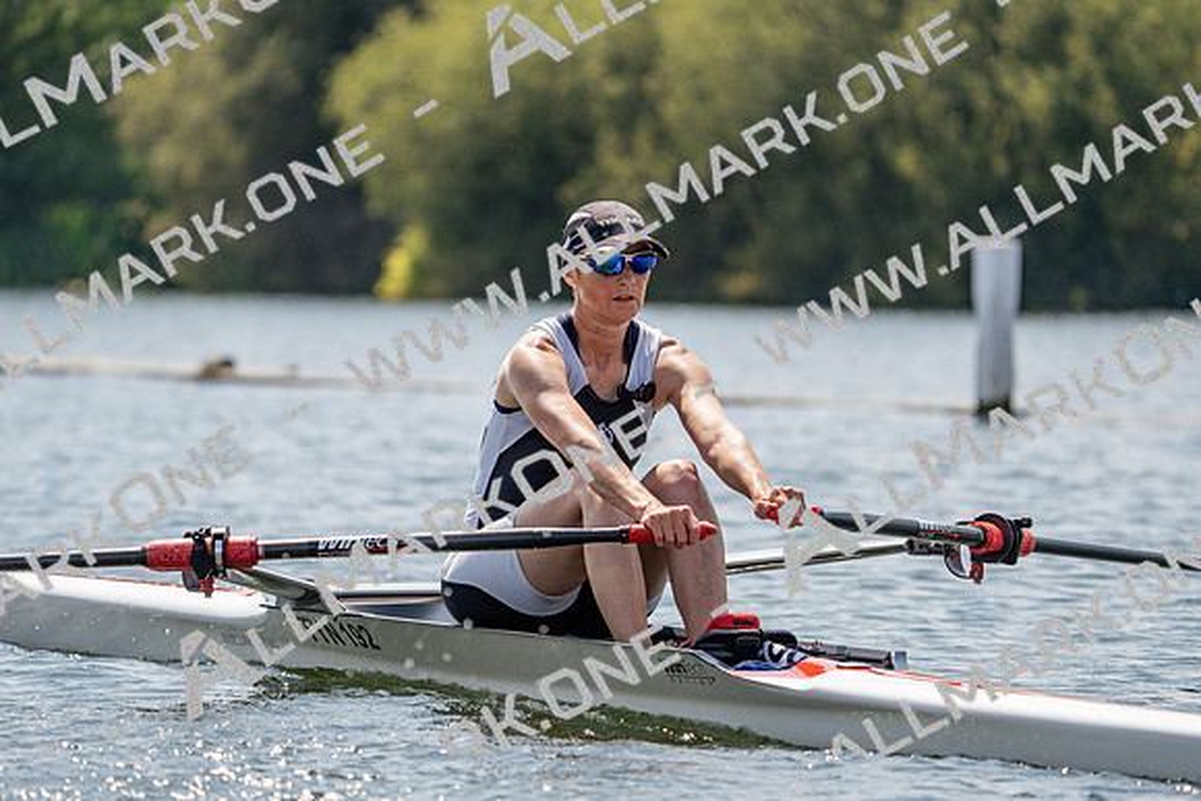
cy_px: 400
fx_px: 8876
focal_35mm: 266
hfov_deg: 7.7
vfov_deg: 5.2
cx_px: 600
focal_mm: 266
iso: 200
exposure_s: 1/1600
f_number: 5.6
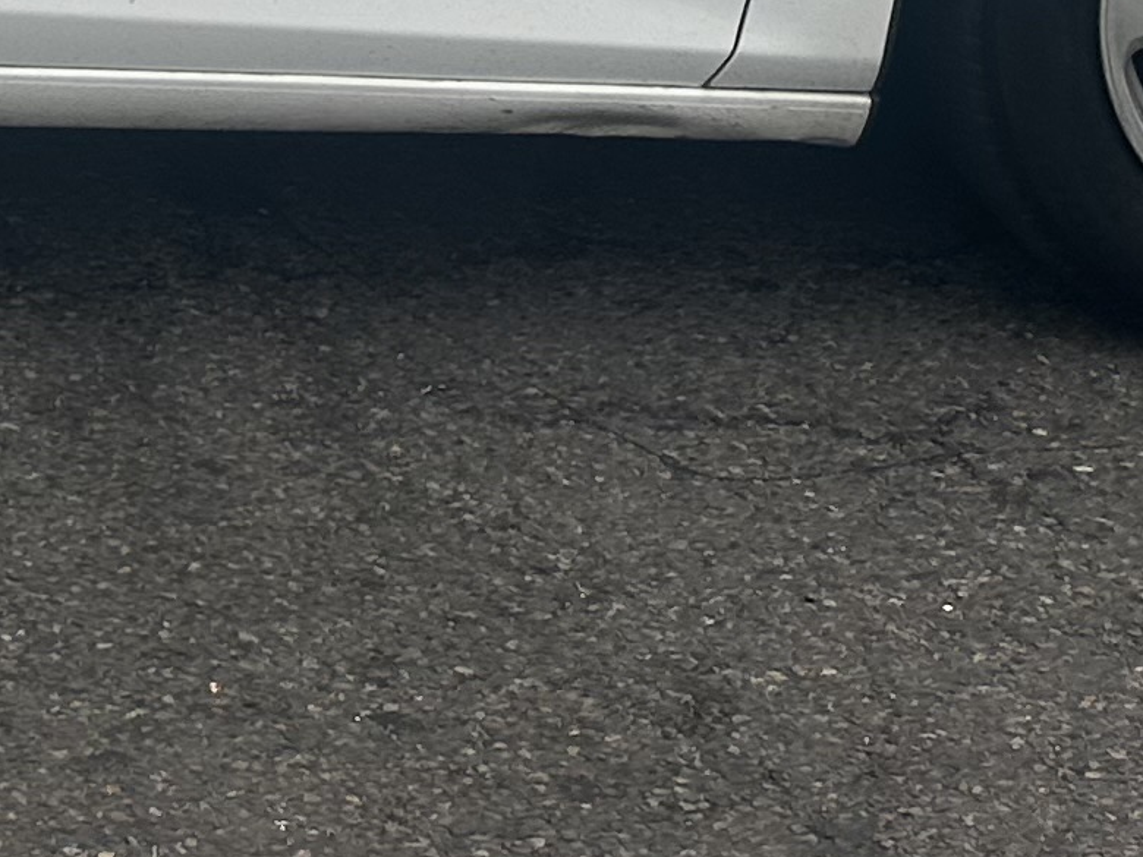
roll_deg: -0.9
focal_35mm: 124
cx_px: -475
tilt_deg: -11.3
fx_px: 4094
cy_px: -869
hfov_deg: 14.9
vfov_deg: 10.9
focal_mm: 6.86
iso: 80
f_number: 1.78
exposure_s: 1/304
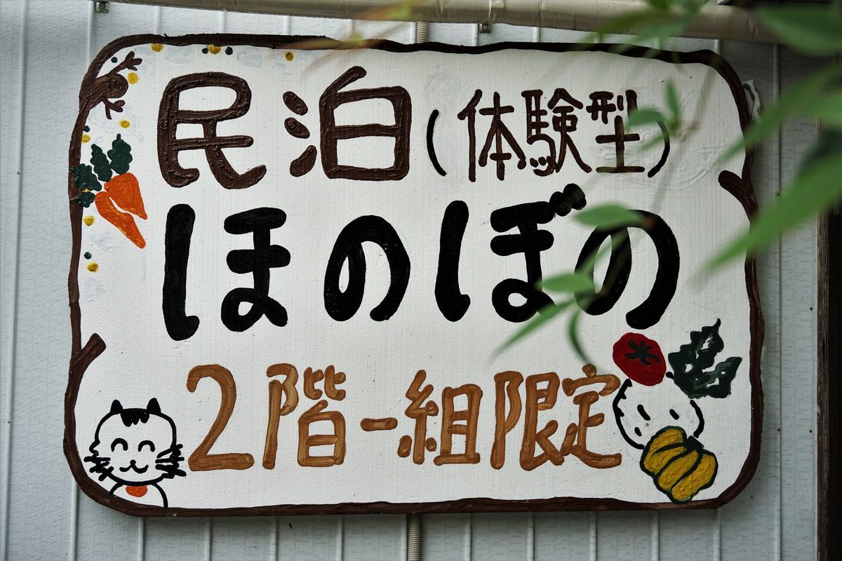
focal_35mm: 44
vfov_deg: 30.8
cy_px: 280
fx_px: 1017
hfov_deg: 45.0
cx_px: 421
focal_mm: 29
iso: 125
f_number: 4.5
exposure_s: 1/160
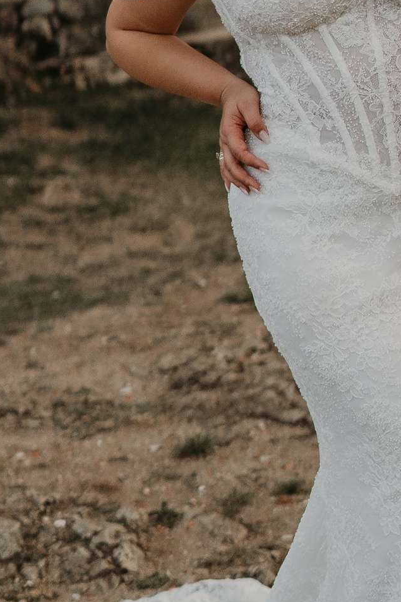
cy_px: -68
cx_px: 392
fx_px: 2357
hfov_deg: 9.7
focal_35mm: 141
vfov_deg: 14.2
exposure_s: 1/5000
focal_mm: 35
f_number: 1.8
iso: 320
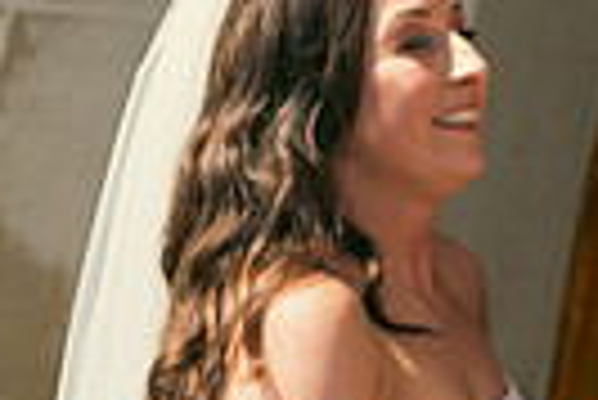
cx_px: 1124
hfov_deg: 10.9
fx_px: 2893
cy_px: 330
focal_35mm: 174
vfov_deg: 7.9
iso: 100
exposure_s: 1/800
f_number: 3.5
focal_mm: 40
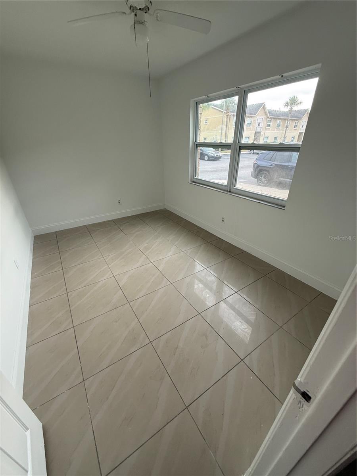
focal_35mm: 14
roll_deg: +1.0
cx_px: 178
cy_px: 238
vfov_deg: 102.1
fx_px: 193
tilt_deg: -26.7
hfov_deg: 85.7
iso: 125
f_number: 2.2
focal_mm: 2.22
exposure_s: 1/99
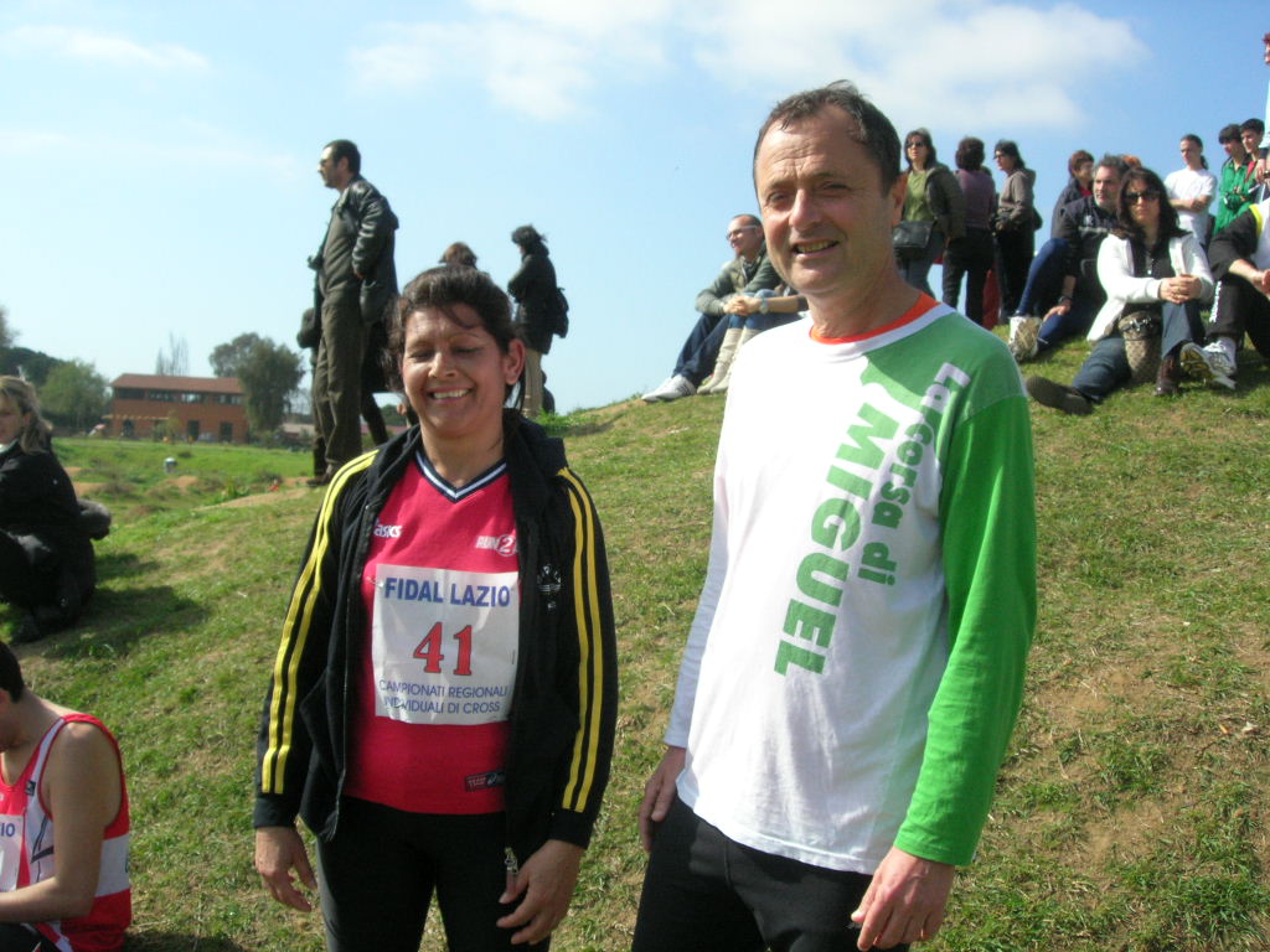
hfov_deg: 49.0
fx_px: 1394
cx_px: 635
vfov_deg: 37.7
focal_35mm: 38
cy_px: 476
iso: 200
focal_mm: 7.8
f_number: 4.8
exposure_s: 1/1100
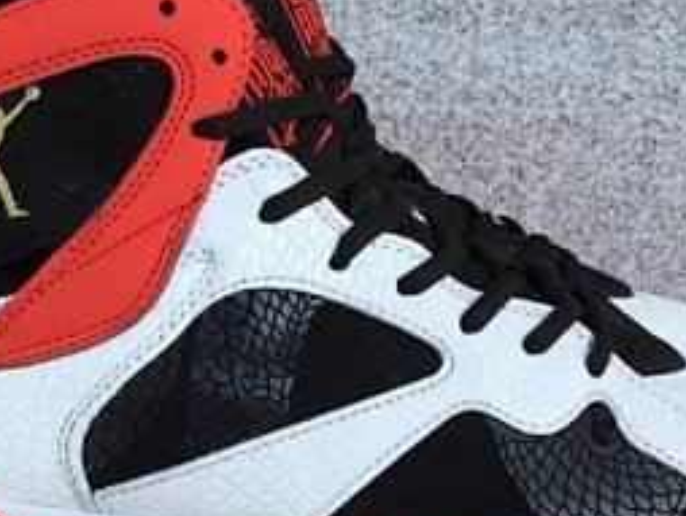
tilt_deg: -17.6
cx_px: 311
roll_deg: -1.2
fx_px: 1547
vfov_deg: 18.6
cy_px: 465
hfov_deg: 25.0
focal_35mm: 78
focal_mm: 3.3
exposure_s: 1/394
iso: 25
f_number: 2.4
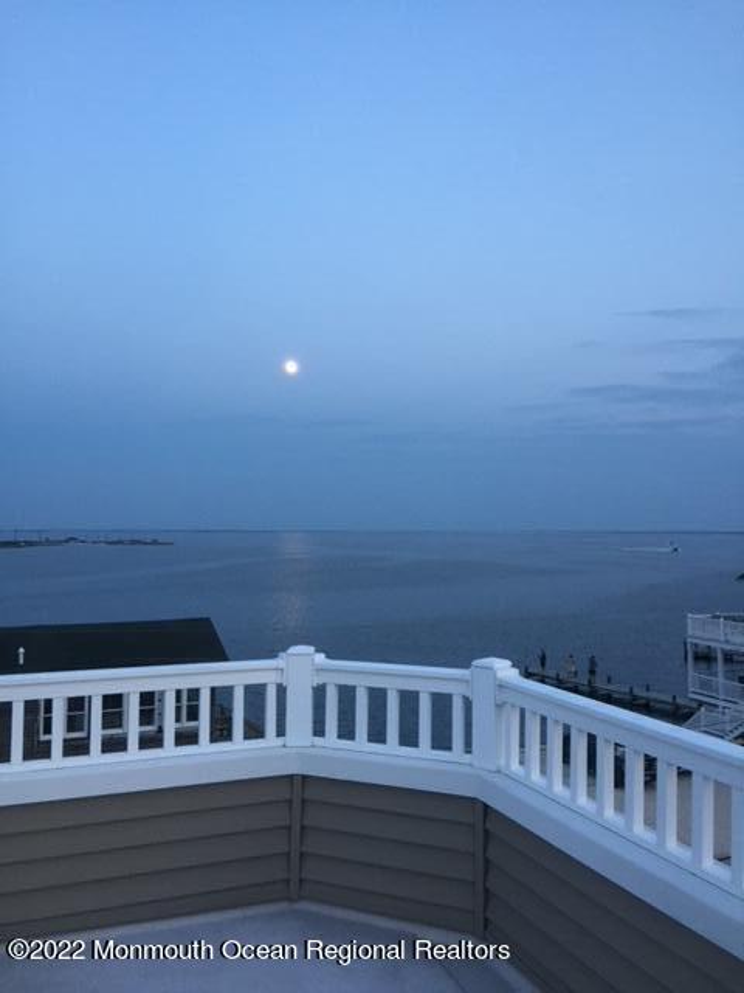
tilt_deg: +2.2
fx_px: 831
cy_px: 496
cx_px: 372
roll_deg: -0.4
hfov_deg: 48.2
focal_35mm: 29
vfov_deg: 61.7
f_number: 2.2
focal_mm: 4.15
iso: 100
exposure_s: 1/30
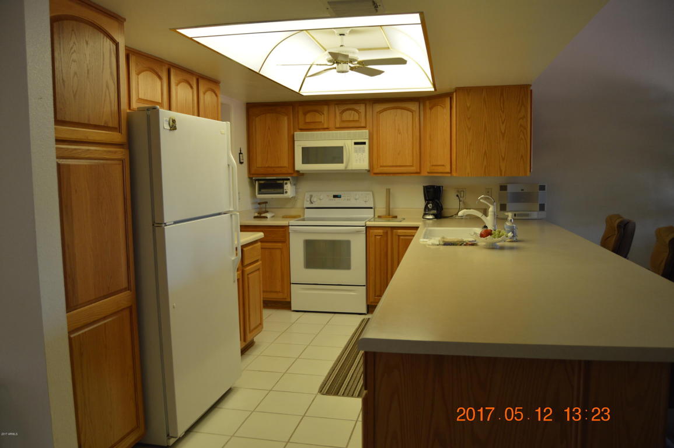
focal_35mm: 27
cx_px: 337
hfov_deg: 67.4
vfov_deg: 47.9
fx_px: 505
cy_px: 224
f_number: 4
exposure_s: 1/60
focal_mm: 18
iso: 400
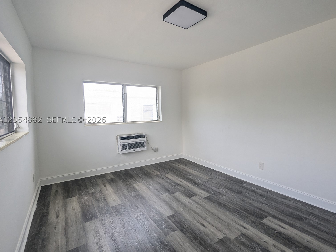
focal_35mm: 17
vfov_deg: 74.7
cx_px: 174
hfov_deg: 91.0
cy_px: 120
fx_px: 165
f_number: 2.2
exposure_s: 1/78.9
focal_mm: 2.35
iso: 63
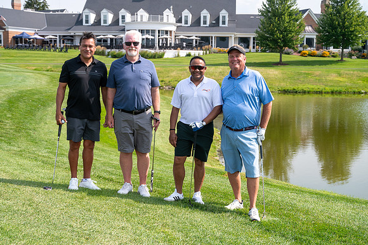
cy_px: 122
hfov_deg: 41.9
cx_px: 184
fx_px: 481
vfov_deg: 28.6
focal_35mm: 47
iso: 250
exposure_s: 1/1000
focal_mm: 47
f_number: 6.3
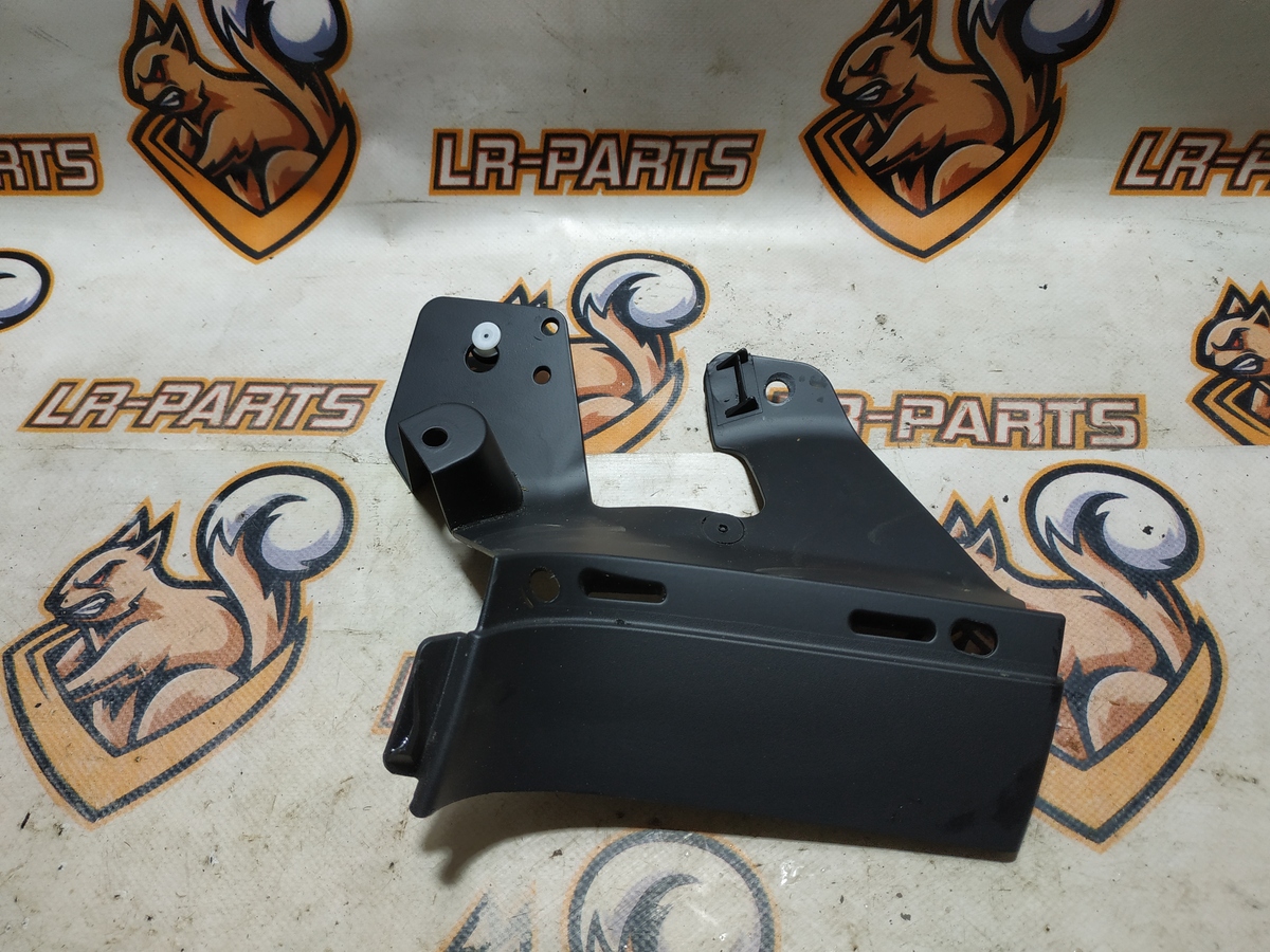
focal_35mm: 24
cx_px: 635
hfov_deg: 71.6
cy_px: 476
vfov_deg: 56.8
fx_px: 881
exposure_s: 1/100
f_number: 1.9
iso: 160
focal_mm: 3.94
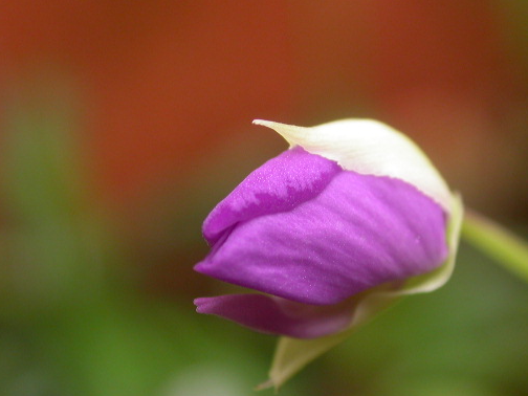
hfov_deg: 19.8
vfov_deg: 14.9
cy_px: 248
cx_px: 308
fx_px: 1510
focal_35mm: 99
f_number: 3.5
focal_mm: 16.2
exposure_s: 1/32.3
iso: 100
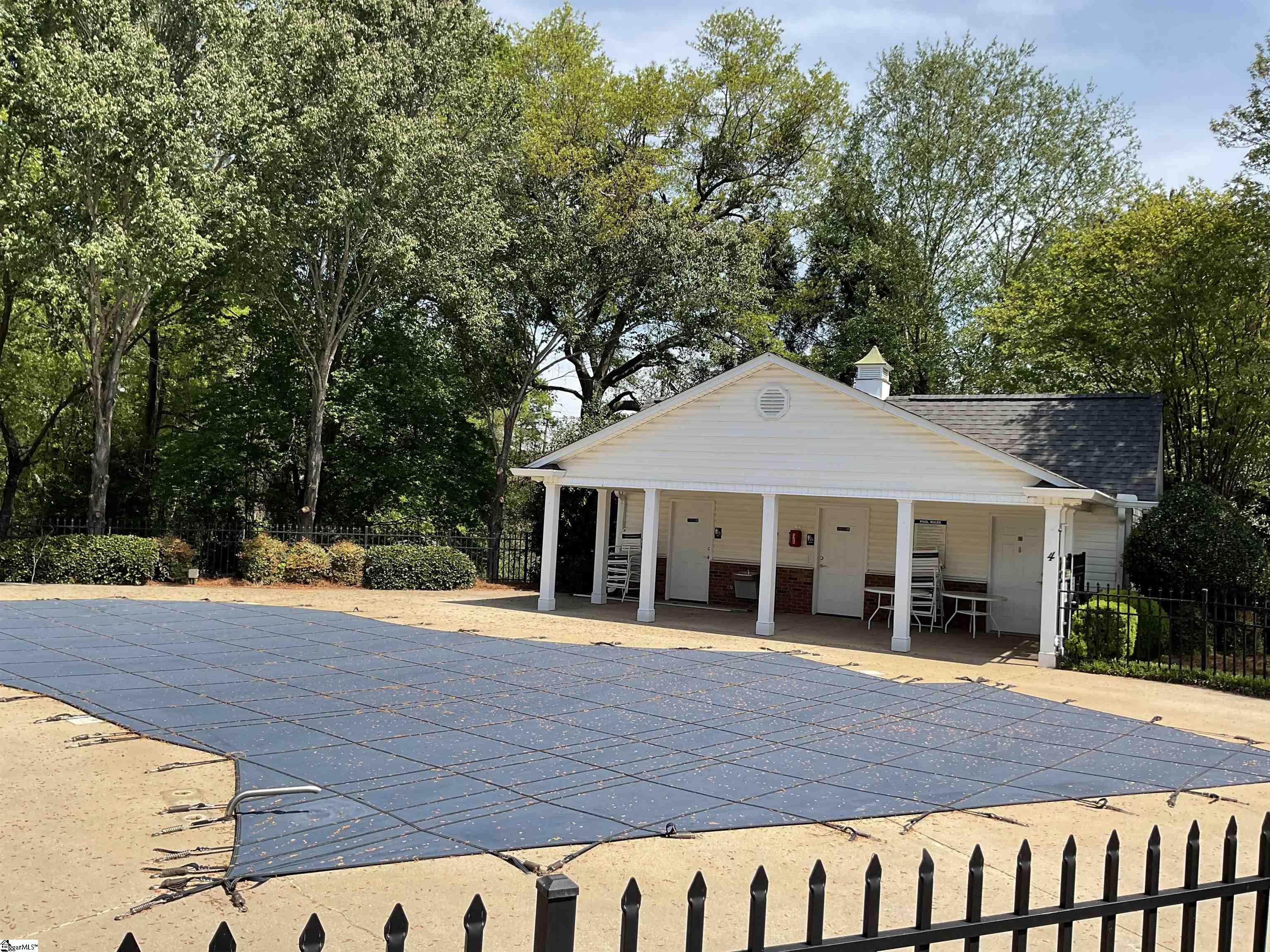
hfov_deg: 61.7
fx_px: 1064
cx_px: 635
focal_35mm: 29
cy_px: 476
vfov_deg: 48.2
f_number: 1.8
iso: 16
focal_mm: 3
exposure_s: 1/1311
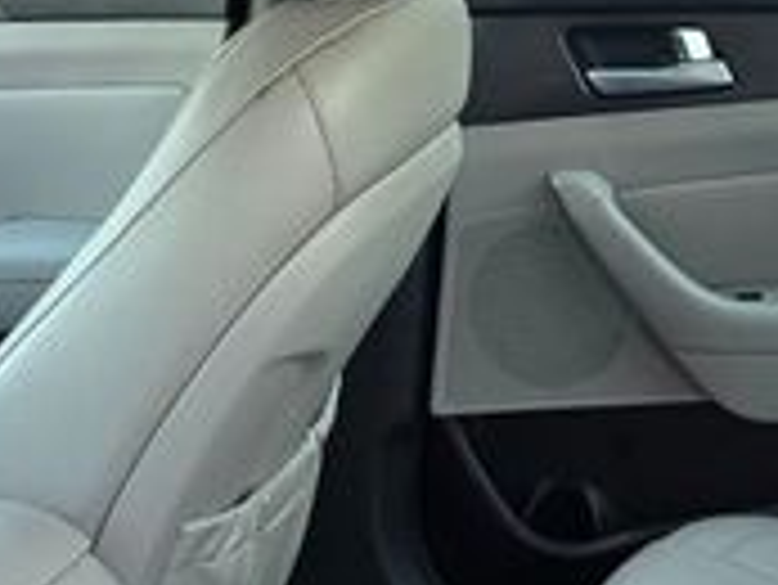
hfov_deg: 22.9
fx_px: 1912
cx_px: 535
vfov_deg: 15.5
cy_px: 963
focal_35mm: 85
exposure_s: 1/120
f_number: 1.7
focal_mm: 6.3
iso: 320
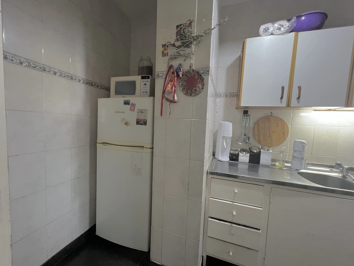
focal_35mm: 13
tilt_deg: -4.2
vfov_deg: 89.9
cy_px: 133
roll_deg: -2.6
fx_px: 133
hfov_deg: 106.2
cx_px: 177
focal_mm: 1.57
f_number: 1.8
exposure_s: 1/50
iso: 400
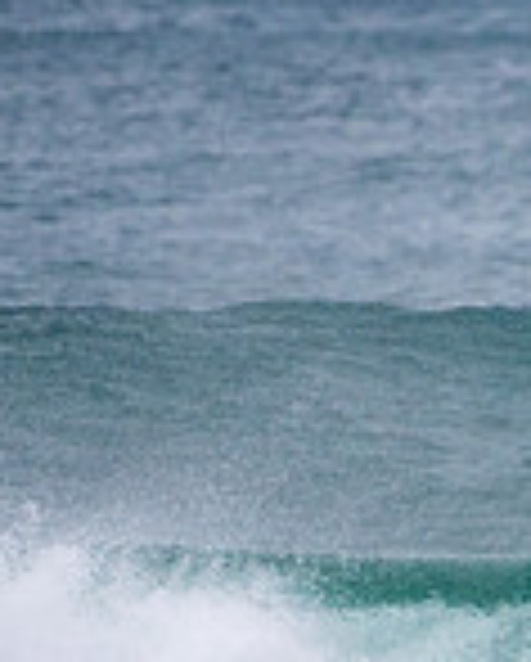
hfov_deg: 0.8
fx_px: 36208
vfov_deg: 1.0
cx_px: 1084
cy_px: 813
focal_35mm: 1847
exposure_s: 1/1250
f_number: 5.6
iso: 800
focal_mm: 500
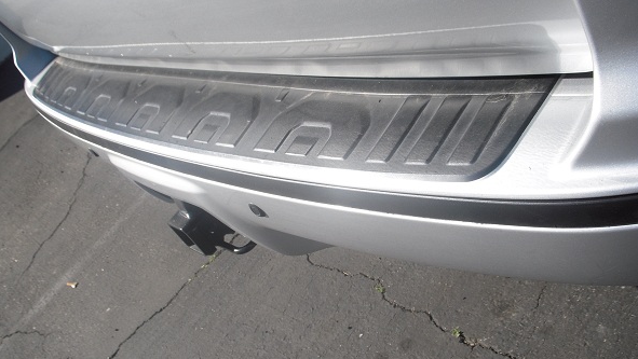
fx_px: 711
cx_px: 322
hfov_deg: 48.3
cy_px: 190
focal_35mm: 42
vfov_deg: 28.4
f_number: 3.3
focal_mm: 6.3
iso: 100
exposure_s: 1/800
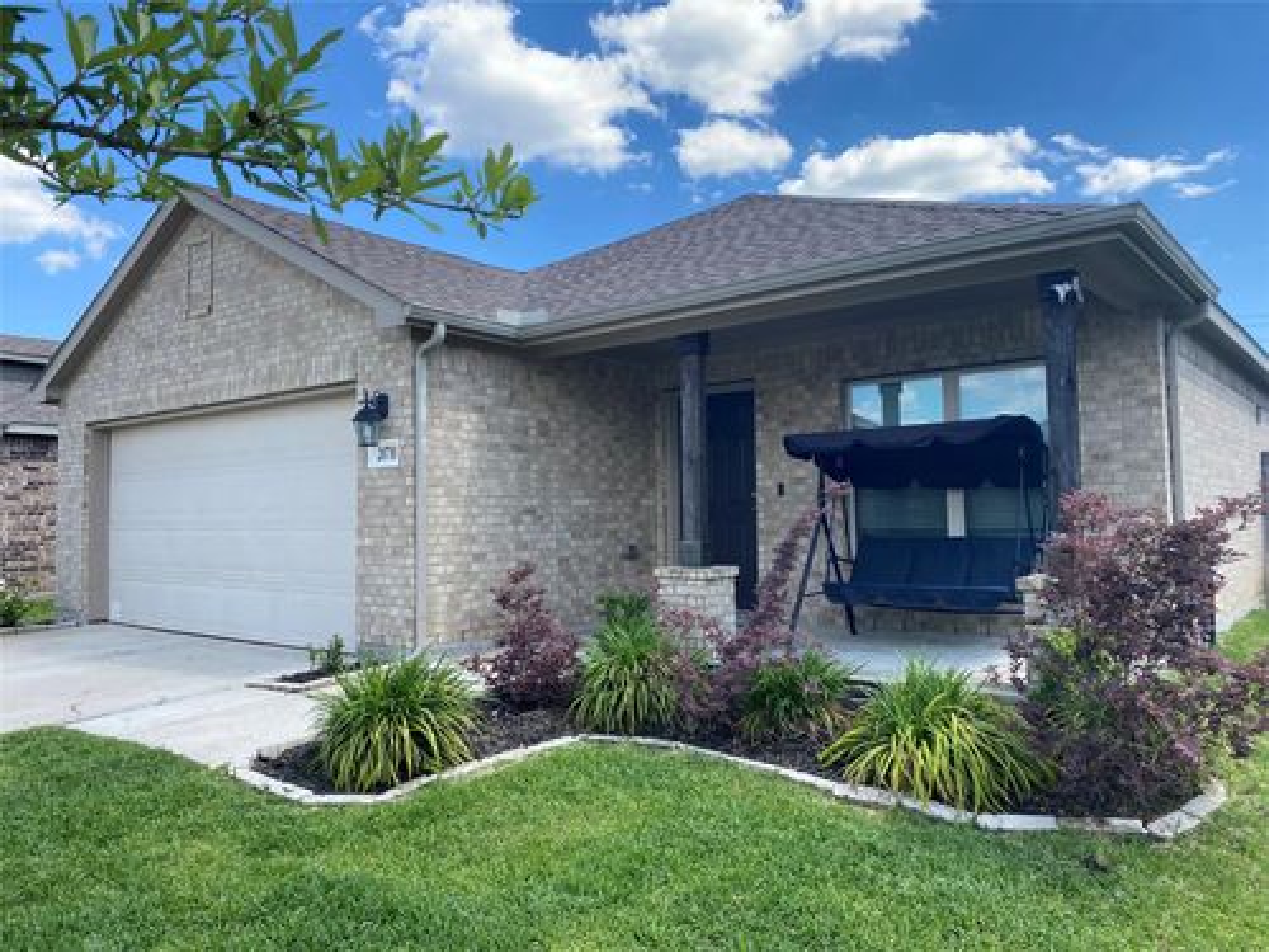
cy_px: 476
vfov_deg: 53.1
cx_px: 634
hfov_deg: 67.3
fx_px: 953
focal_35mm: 26
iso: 32
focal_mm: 4.25
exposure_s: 1/1170
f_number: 1.8
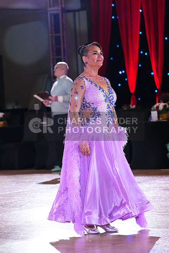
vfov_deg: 12.5
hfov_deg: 8.4
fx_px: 1154
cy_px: 126
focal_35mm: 164
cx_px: 84
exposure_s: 1/400
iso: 8000
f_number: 5.6
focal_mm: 164
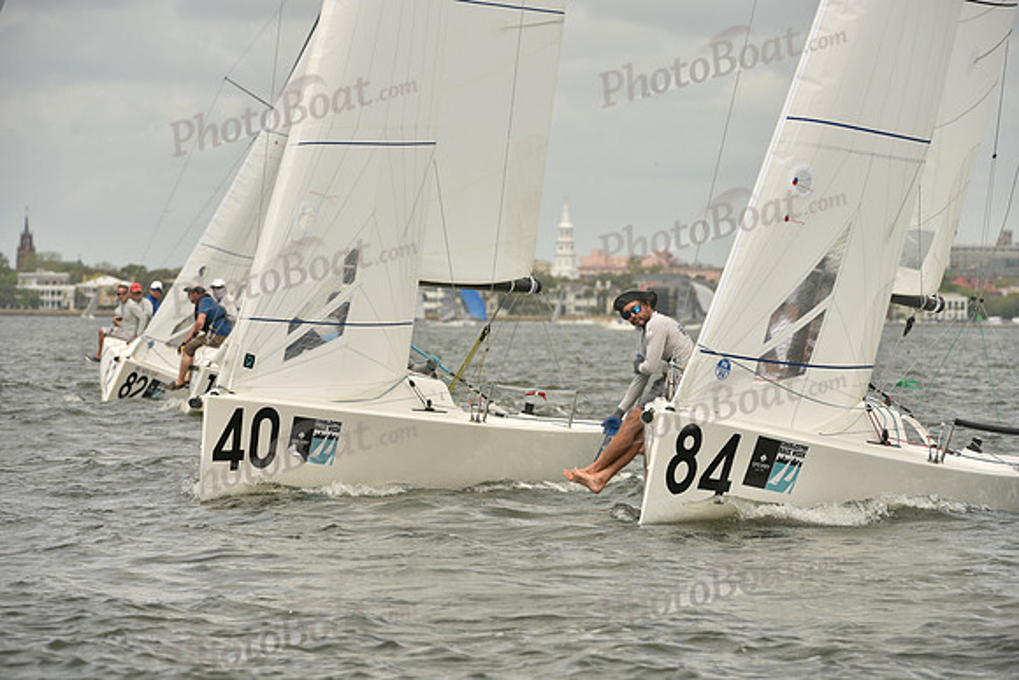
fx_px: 6228
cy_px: 340
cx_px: 510
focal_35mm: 220
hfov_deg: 9.4
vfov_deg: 6.2
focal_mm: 220
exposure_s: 1/1250
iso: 320
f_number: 7.1
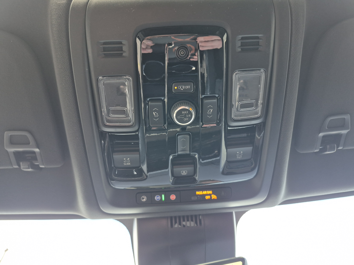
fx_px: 235
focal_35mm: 23
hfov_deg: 73.9
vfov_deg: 58.9
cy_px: 132
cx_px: 177
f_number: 1.8
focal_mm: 5.4
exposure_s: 1/120
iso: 250
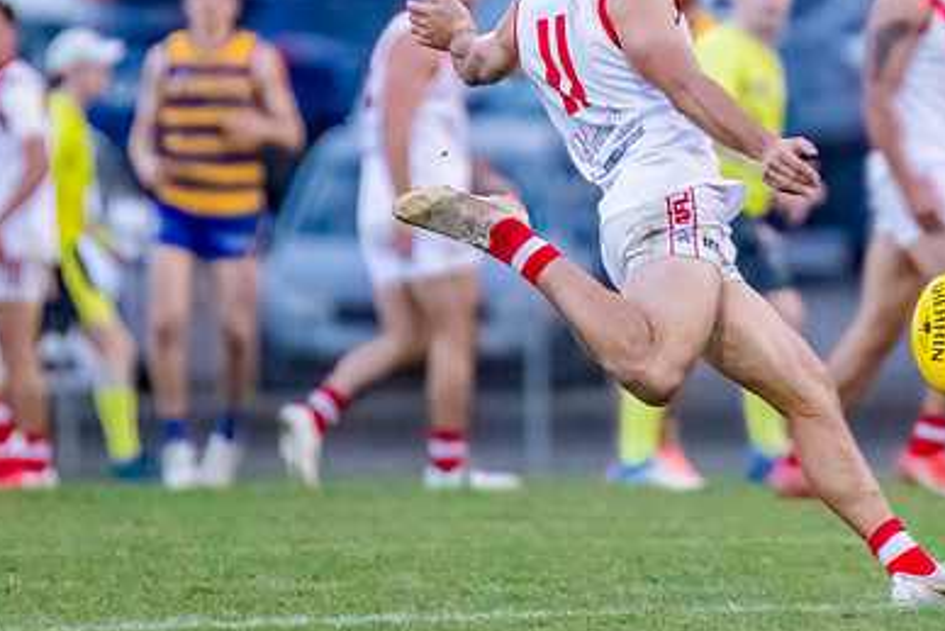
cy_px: 109
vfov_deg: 1.2
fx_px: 30040
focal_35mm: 1144
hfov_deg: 1.8
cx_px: 580
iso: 9000
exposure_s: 1/1600
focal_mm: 420
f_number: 4
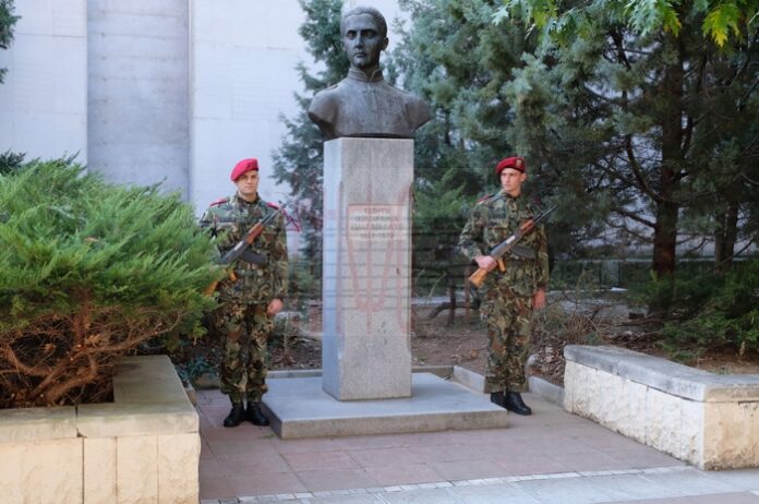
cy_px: 252
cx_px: 380
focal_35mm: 47
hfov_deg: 42.0
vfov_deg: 28.6
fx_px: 990
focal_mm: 31
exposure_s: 1/85
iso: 400
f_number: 4.7
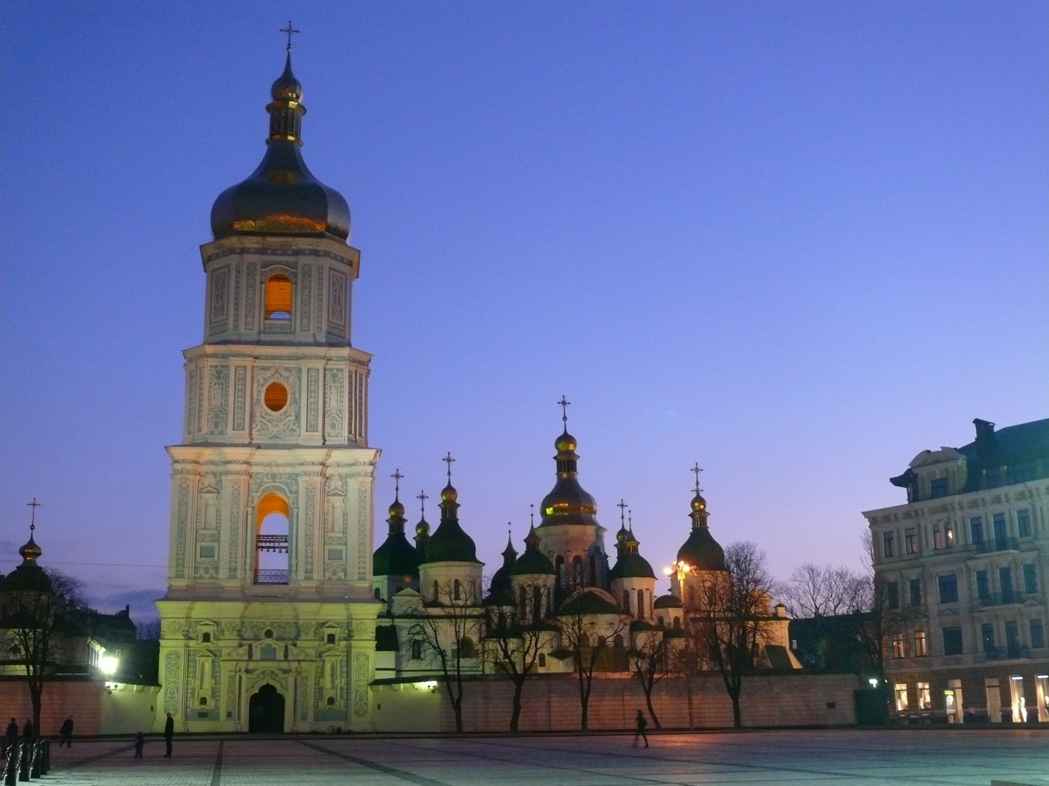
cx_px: 524
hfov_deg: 42.1
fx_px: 1364
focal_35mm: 45
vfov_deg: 32.2
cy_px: 393
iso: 400
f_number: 3.2
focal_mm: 9.5
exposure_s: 1/10
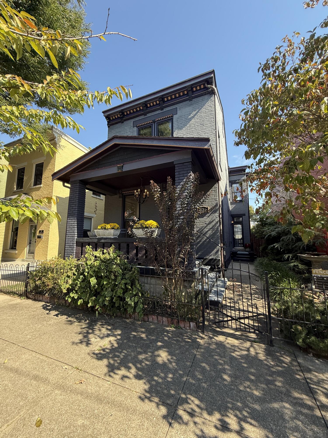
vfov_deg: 102.1
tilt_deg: +9.5
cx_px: 164
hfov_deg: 85.7
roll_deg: -0.3
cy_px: 219
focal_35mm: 14
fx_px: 177
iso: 64
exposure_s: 1/228
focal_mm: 2.22
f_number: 2.2
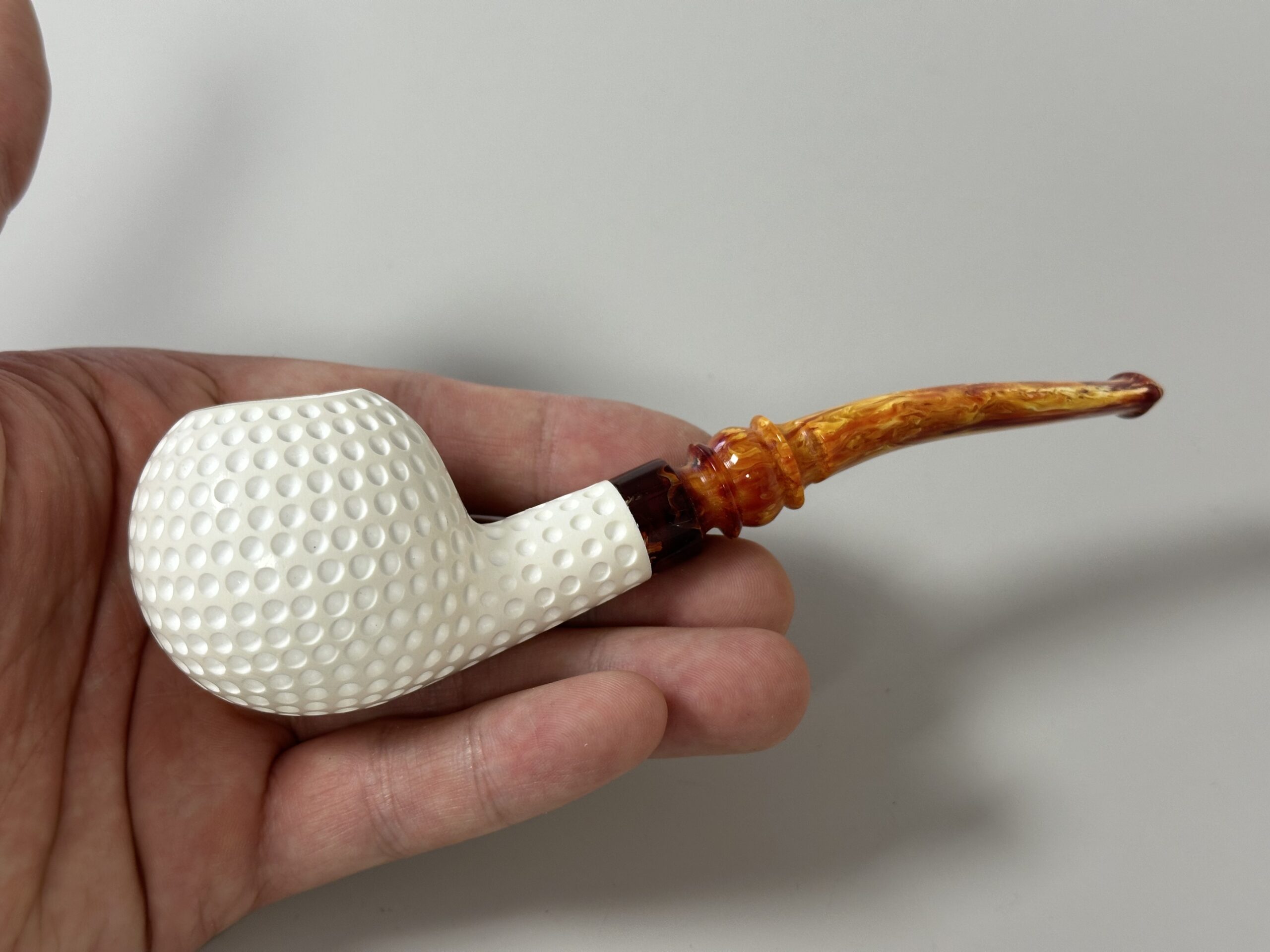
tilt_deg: -53.5
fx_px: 1761
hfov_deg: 39.7
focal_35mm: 48
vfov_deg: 30.3
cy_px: 476
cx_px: 635
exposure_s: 1/77
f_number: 1.78
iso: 80
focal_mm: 6.86
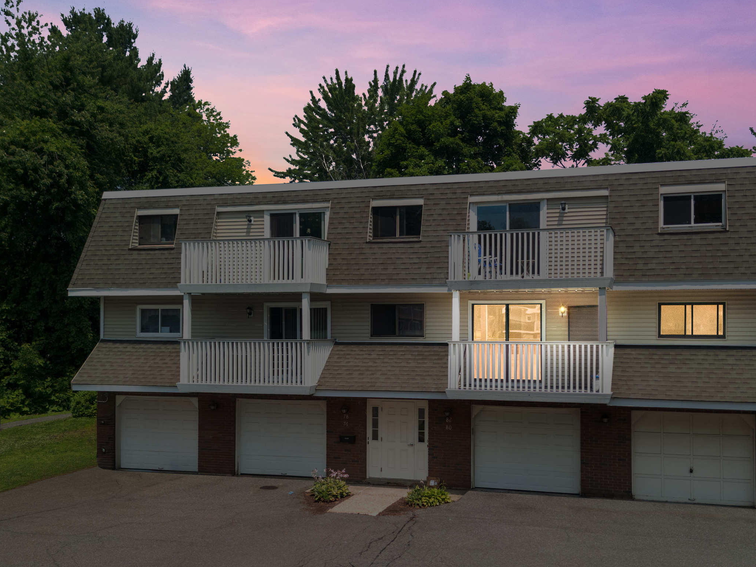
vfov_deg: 39.6
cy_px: 328
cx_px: 429
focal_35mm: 36
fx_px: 786
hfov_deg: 51.2
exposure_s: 1/730
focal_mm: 6.72
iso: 140
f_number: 1.7
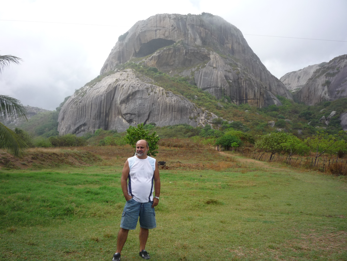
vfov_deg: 44.2
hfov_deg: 56.8
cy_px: 130
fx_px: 321
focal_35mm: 32
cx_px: 174
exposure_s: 1/400
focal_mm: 5.2
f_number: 5
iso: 100
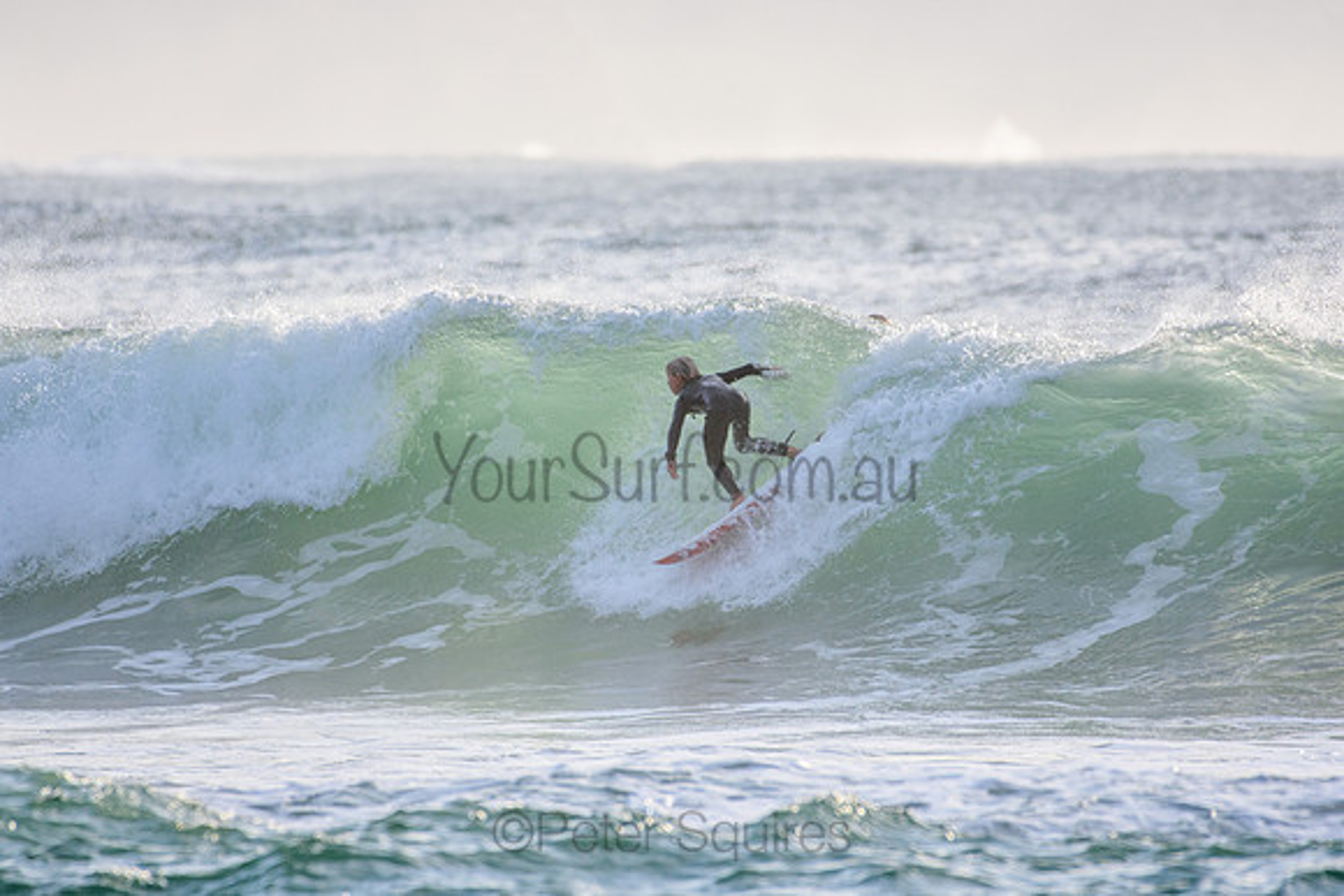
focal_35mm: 750
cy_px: 448
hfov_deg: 2.7
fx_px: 28005
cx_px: 672
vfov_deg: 1.8
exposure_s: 1/2000
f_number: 5.6
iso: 400
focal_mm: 500
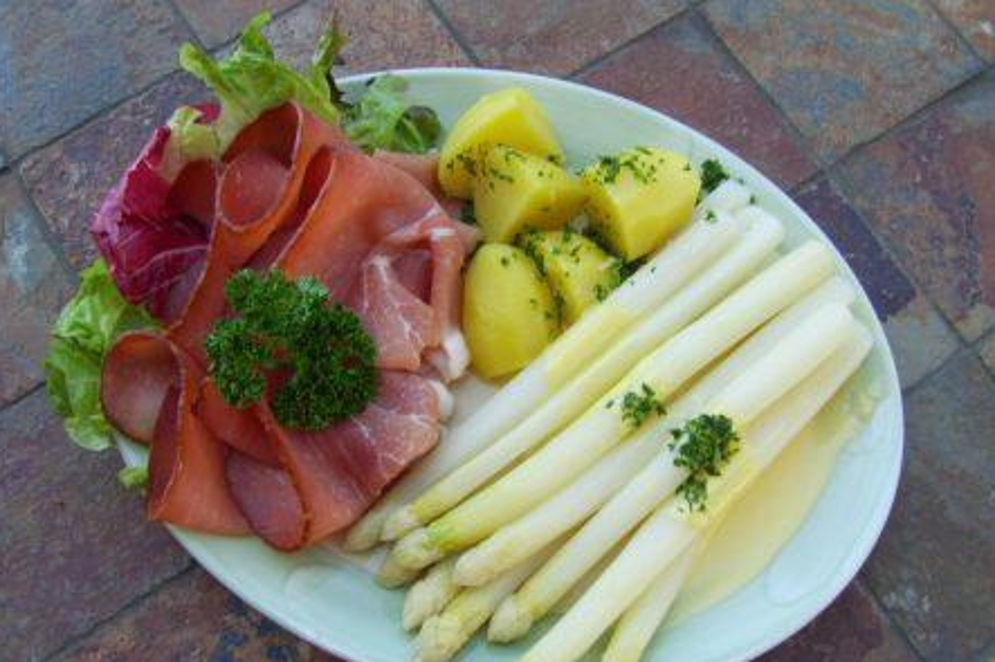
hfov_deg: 48.5
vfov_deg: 33.4
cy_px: 359
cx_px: 494
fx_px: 1105
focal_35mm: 40
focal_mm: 7.8
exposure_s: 1/100
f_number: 5.1
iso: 50
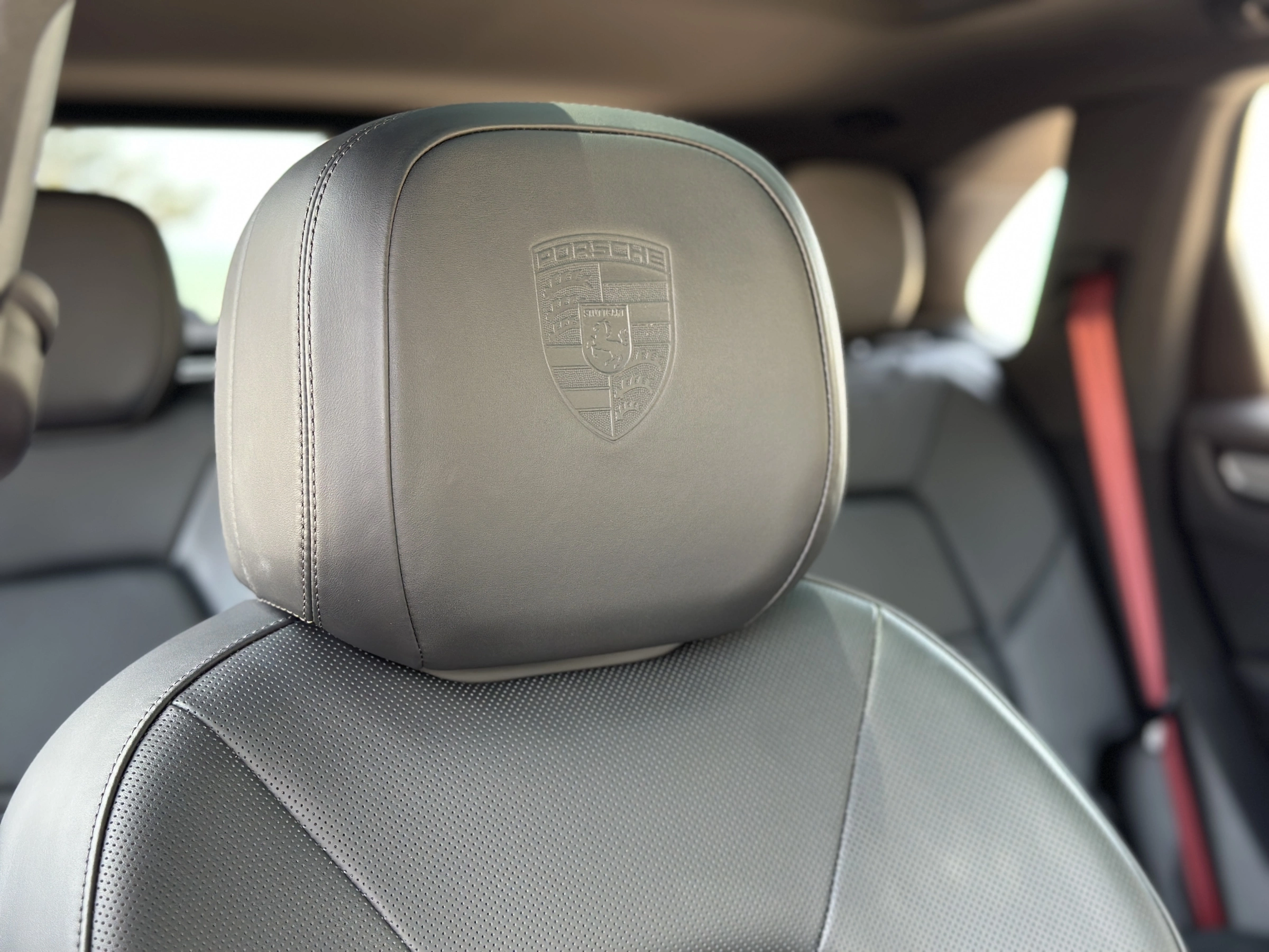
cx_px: 634
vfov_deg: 30.3
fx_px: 1760
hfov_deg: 39.7
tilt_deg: -8.4
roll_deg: +0.5
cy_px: 476
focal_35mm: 48
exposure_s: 1/69
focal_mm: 6.86
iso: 125
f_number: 1.78
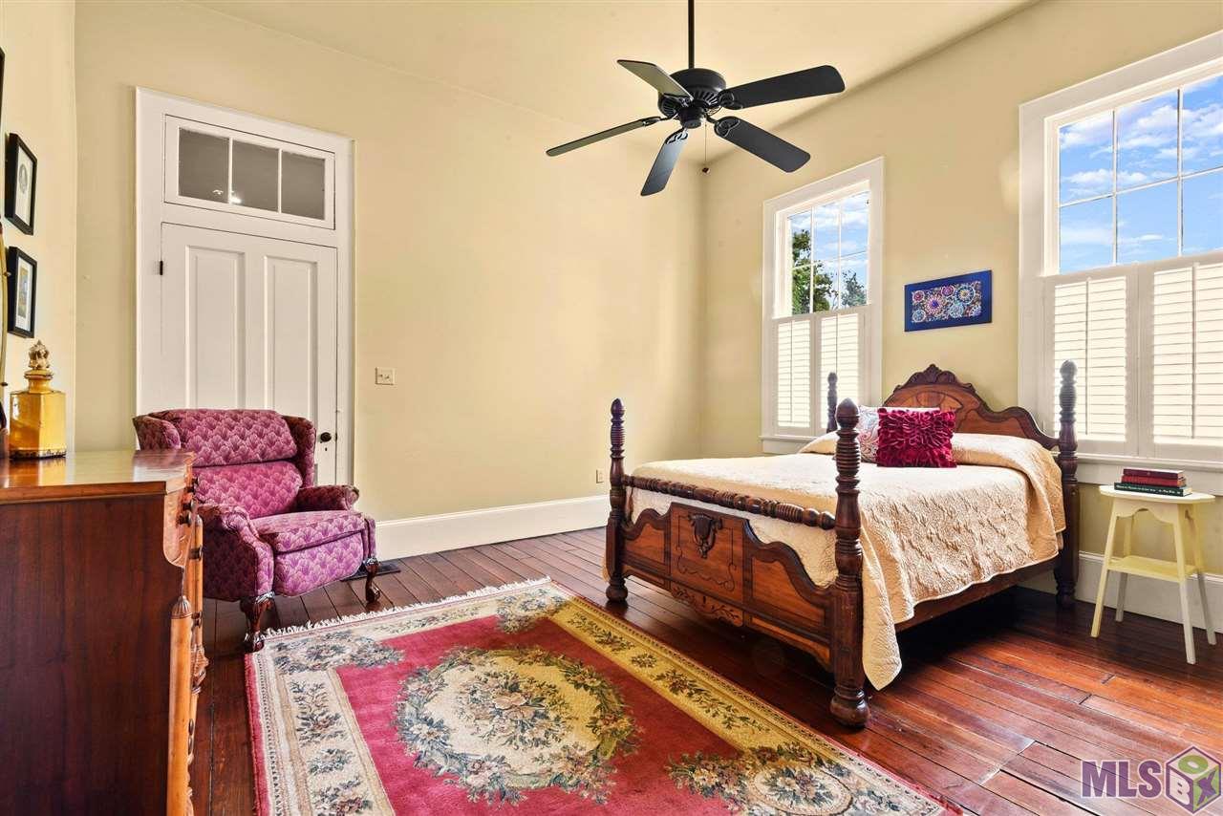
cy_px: 408
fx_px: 544
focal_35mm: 16
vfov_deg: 73.8
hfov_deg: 96.7
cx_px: 612
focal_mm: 16
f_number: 14
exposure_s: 1
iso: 200
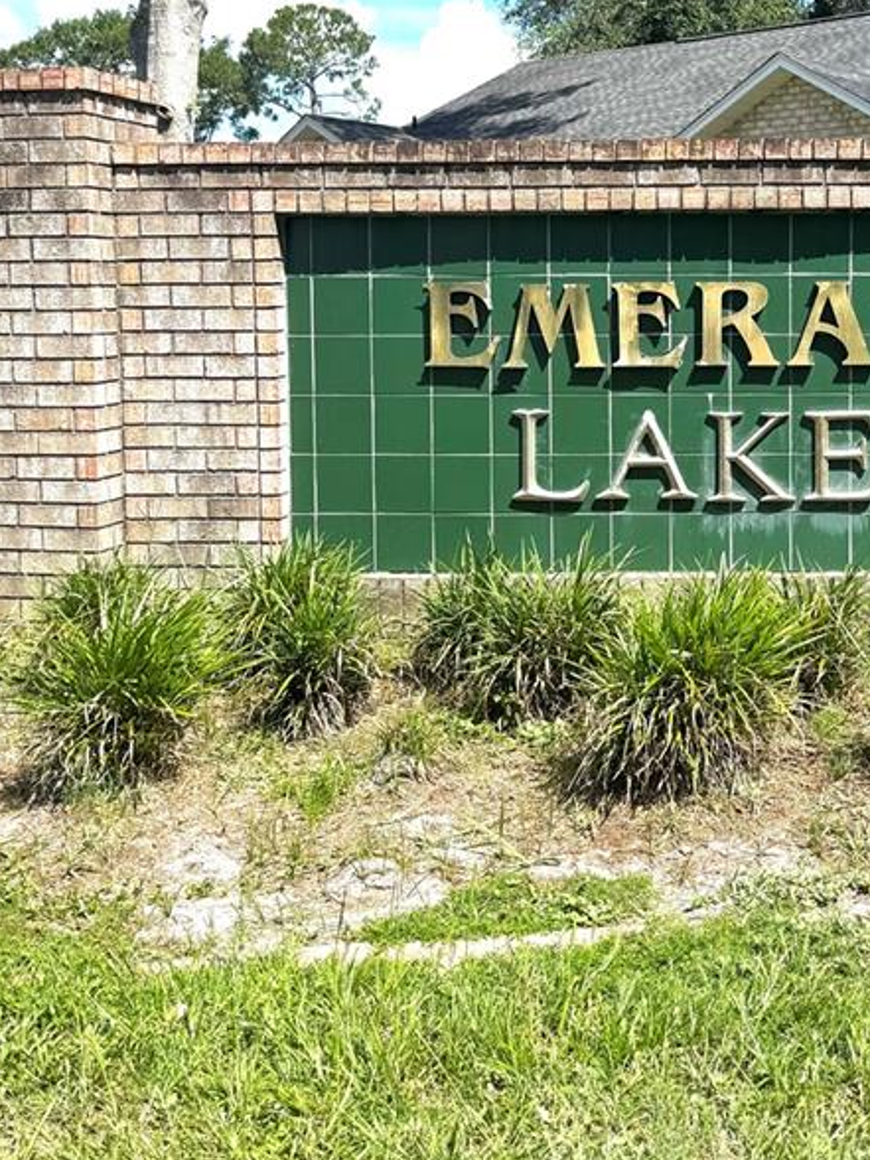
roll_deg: +1.0
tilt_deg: -0.7
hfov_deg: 29.0
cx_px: 708
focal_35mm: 49
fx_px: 1642
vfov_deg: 38.5
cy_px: 391
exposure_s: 1/4049
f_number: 1.78
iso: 80
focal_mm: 6.76
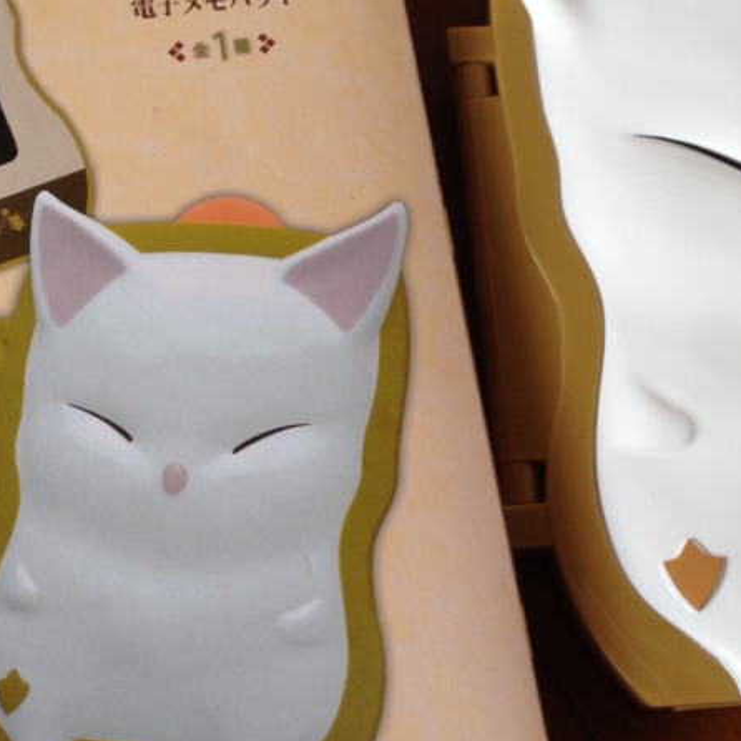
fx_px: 1623
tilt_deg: -69.6
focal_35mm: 67
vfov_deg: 25.7
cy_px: 332
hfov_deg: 25.7
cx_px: 339
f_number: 2.4
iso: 50
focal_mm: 4.12
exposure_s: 1/20
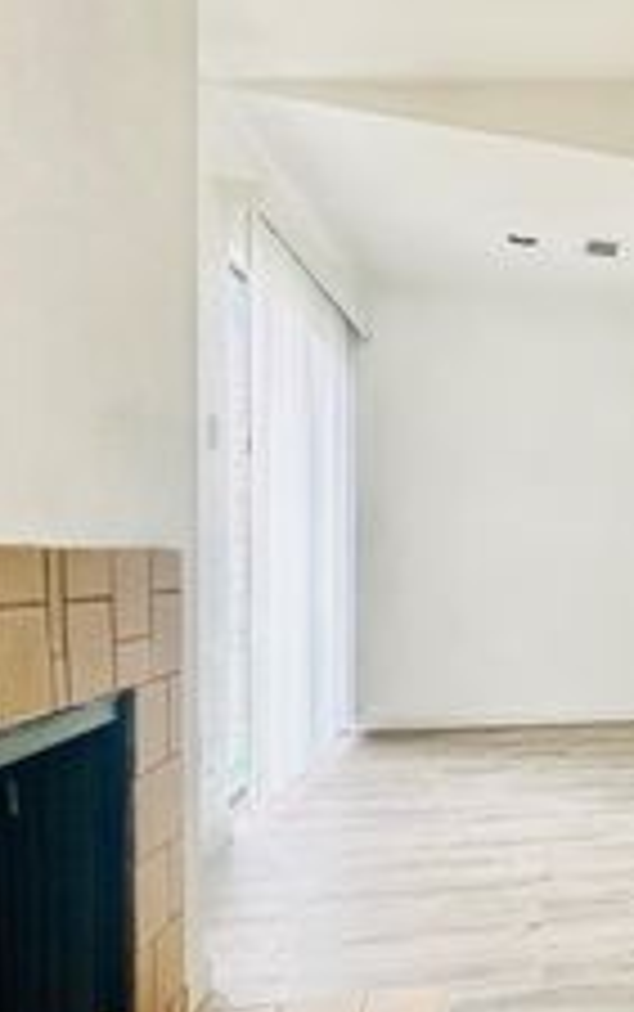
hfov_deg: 29.6
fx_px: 911
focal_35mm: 33
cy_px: 609
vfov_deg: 57.6
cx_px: 854
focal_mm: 2.22
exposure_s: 1/99
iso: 200
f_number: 2.2
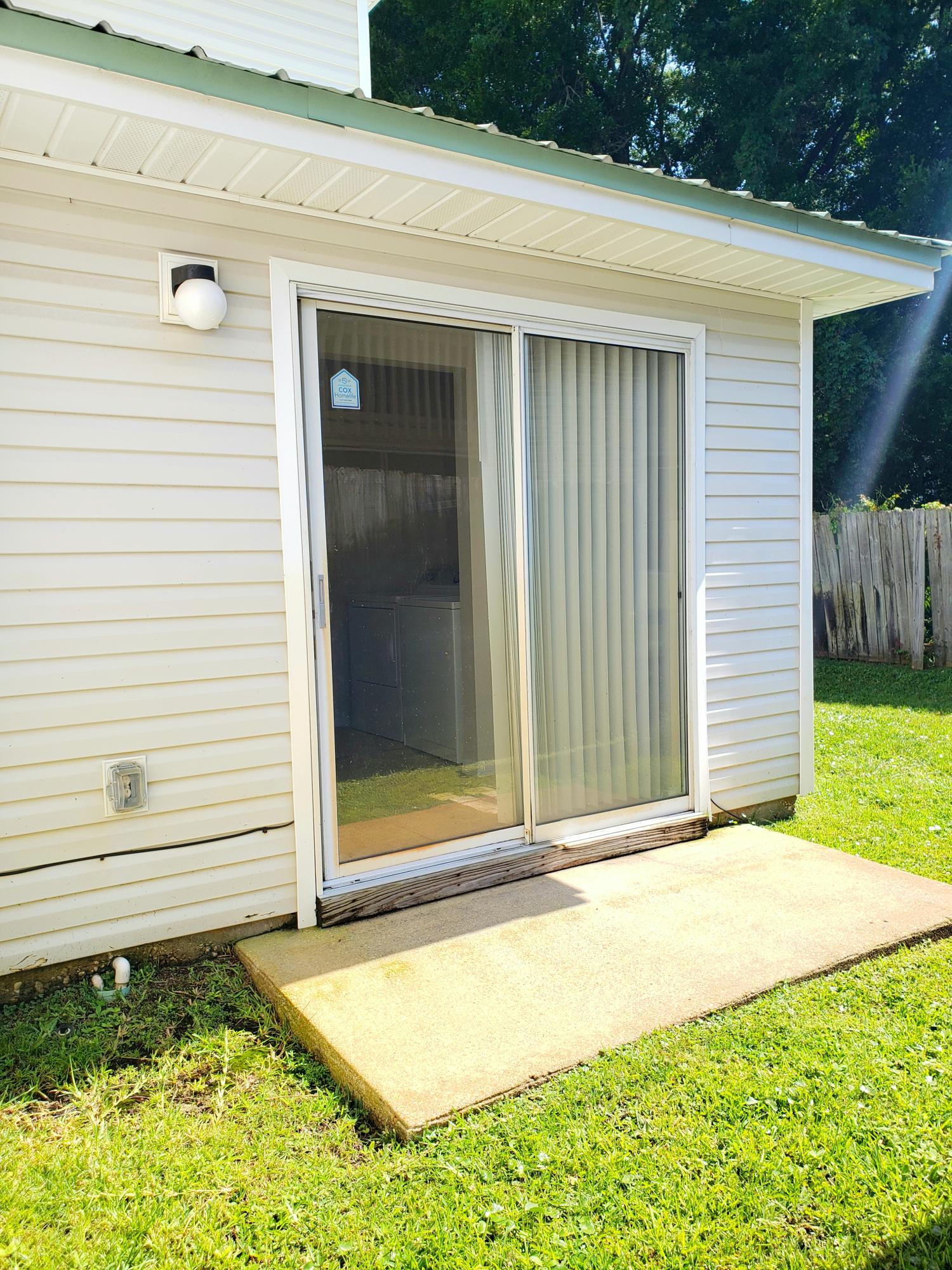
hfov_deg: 53.1
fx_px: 953
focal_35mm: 26
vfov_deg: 67.3
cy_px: 635
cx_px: 476
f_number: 2.4
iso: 50
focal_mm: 4.3
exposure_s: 1/558
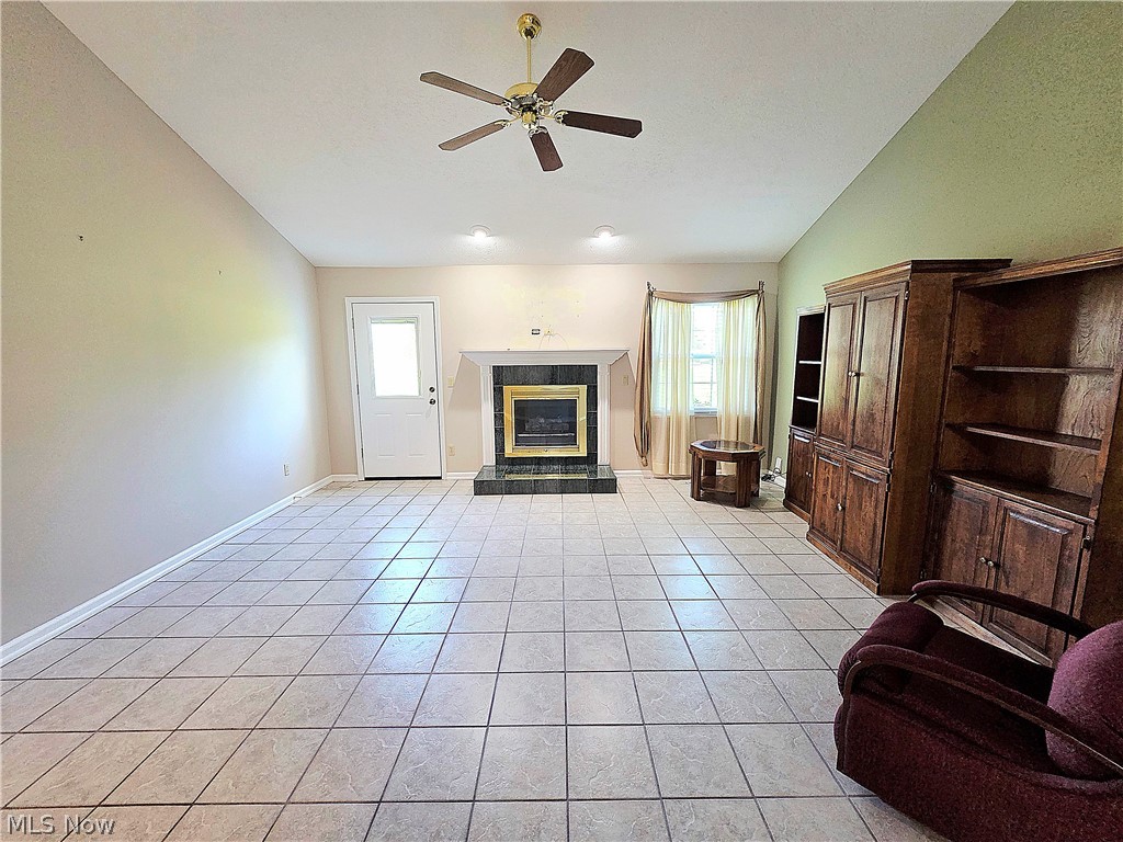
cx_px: 562
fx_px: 422
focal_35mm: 13
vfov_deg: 89.9
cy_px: 421
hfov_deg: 106.2
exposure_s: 1/60.2
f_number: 2.2
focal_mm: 2.2
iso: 320
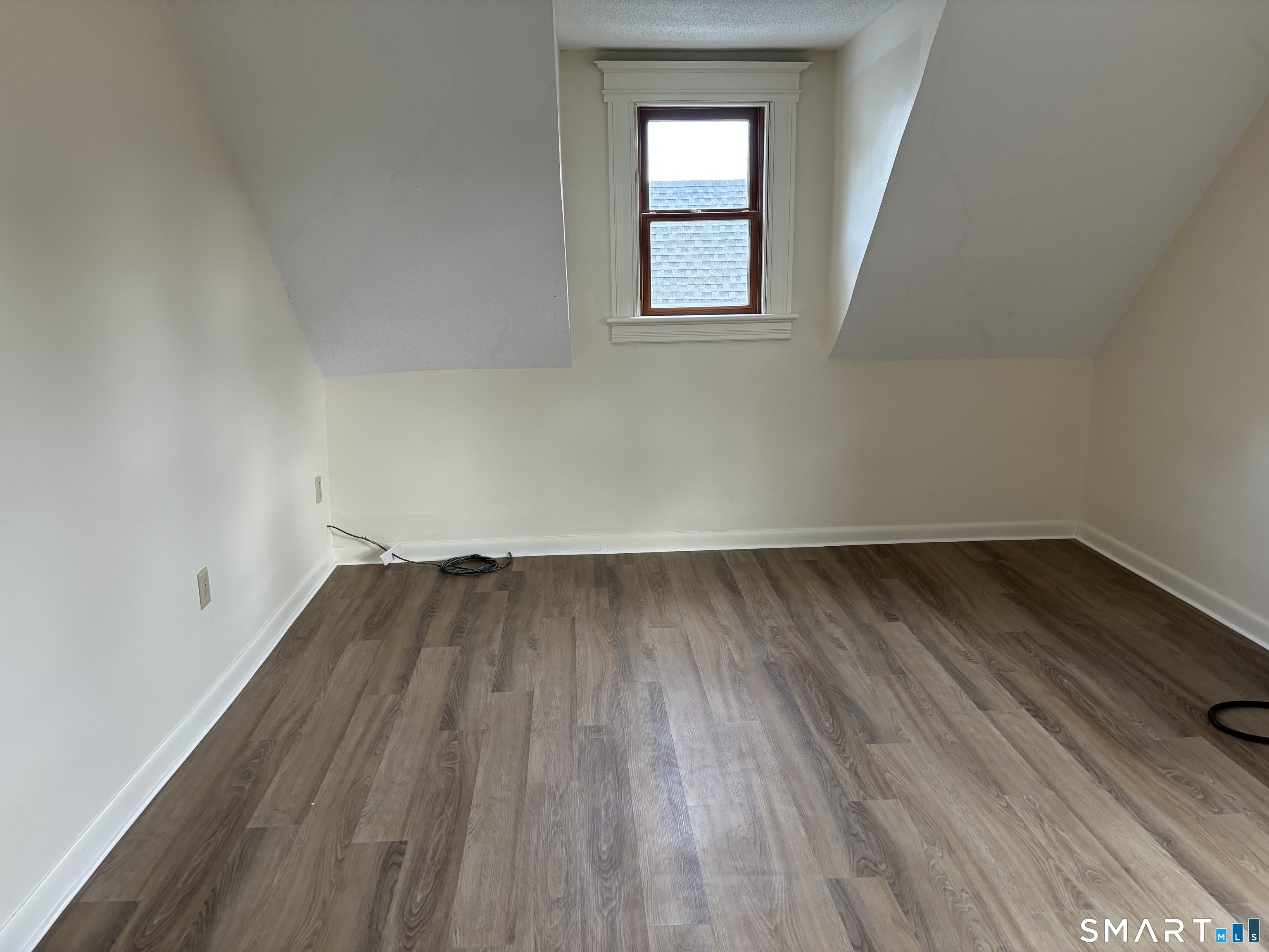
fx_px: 953
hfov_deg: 67.3
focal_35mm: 26
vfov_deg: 53.1
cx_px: 634
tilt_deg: -13.2
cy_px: 476
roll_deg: +0.5
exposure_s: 1/118
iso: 125
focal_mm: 5.96
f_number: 1.6
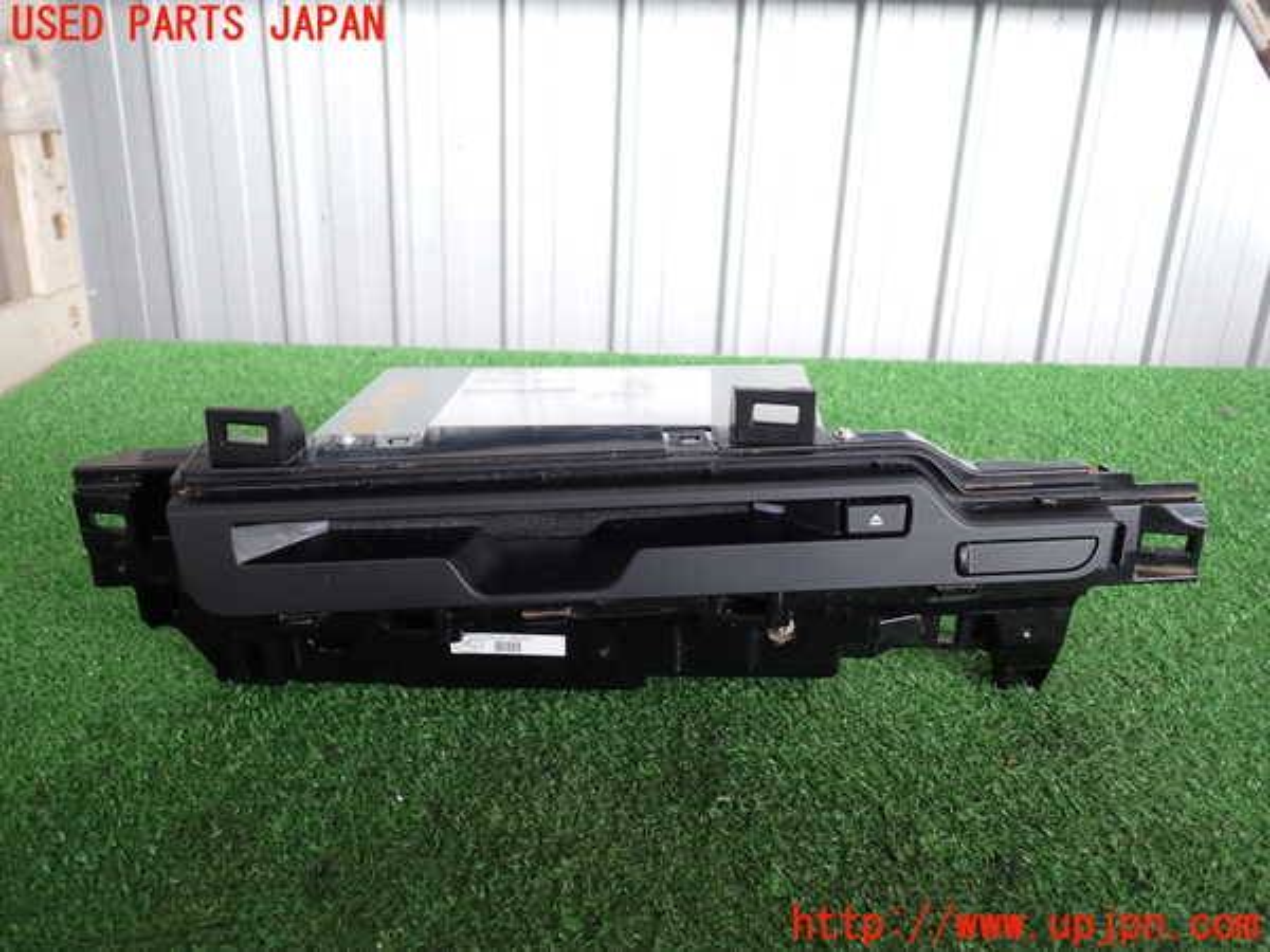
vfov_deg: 46.8
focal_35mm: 30
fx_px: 1101
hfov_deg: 60.0
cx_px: 635
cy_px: 476
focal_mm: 5.4
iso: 125
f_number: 2.3
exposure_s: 1/60
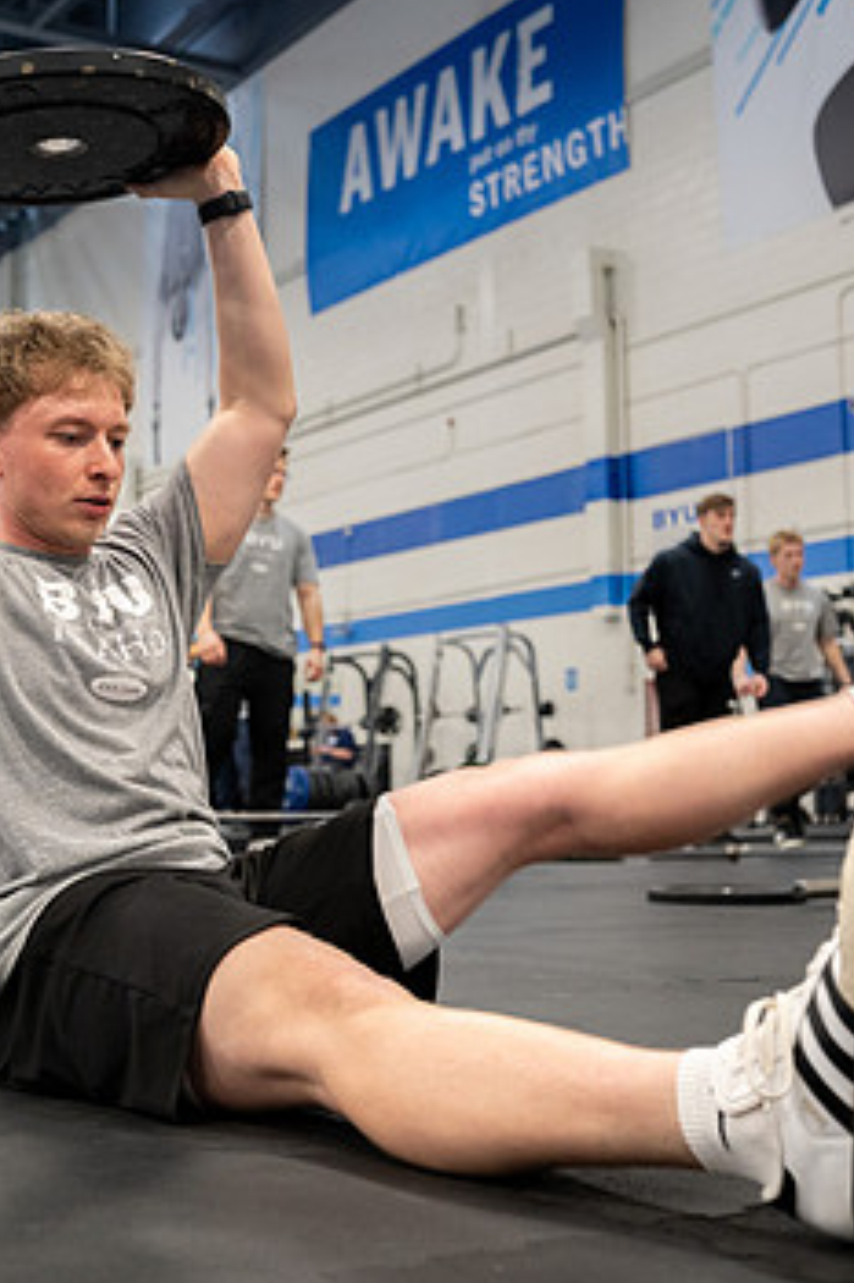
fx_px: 1745
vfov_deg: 40.4
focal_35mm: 49
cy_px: 619
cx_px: 257
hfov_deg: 27.3
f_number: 2.8
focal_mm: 28
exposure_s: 1/100
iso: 1250
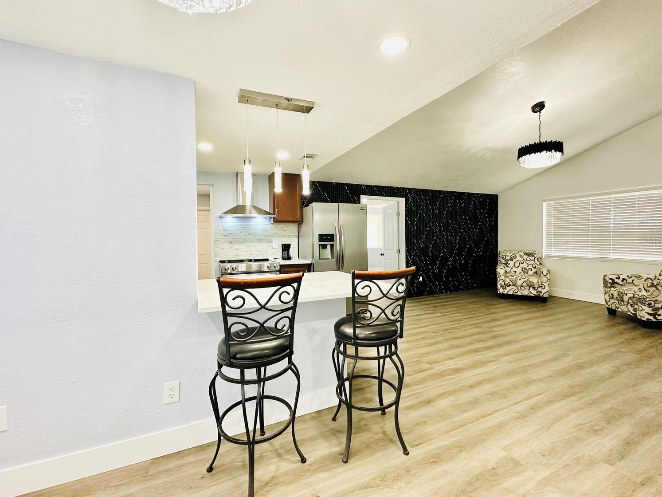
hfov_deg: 98.2
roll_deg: +0.3
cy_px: 240
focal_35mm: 15
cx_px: 327
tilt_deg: -0.9
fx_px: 287
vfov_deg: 81.7
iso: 320
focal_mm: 2.22
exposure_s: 1/120
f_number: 2.2
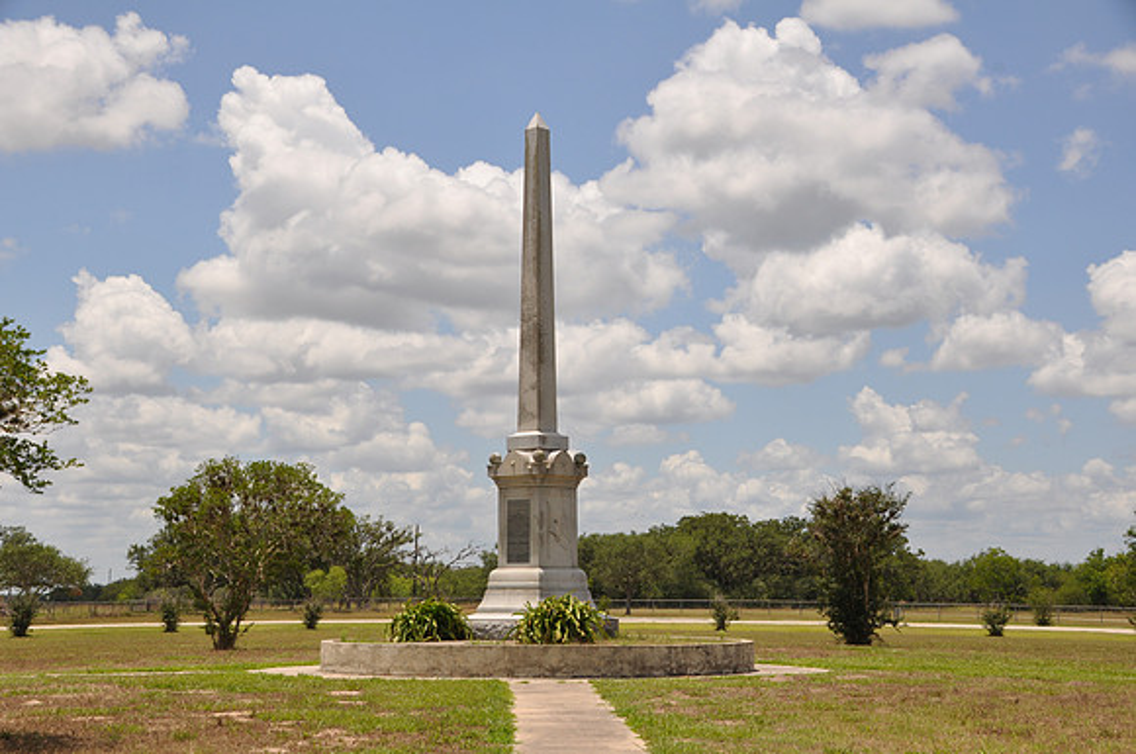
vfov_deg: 22.6
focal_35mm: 60
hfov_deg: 33.4
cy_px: 377
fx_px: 1891
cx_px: 568
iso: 200
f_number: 14
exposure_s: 1/200
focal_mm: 40
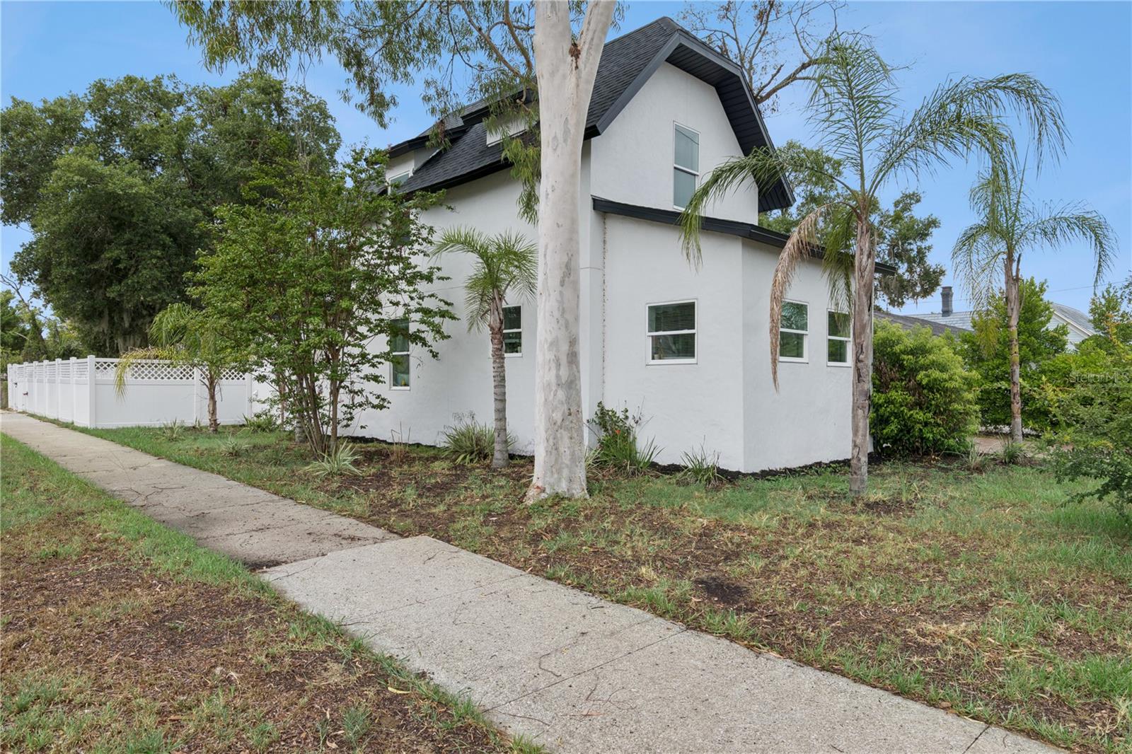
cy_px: 377
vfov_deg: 57.2
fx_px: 692
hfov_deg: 78.6
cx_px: 566
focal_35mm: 22
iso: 125
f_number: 18
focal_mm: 22
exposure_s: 1/20
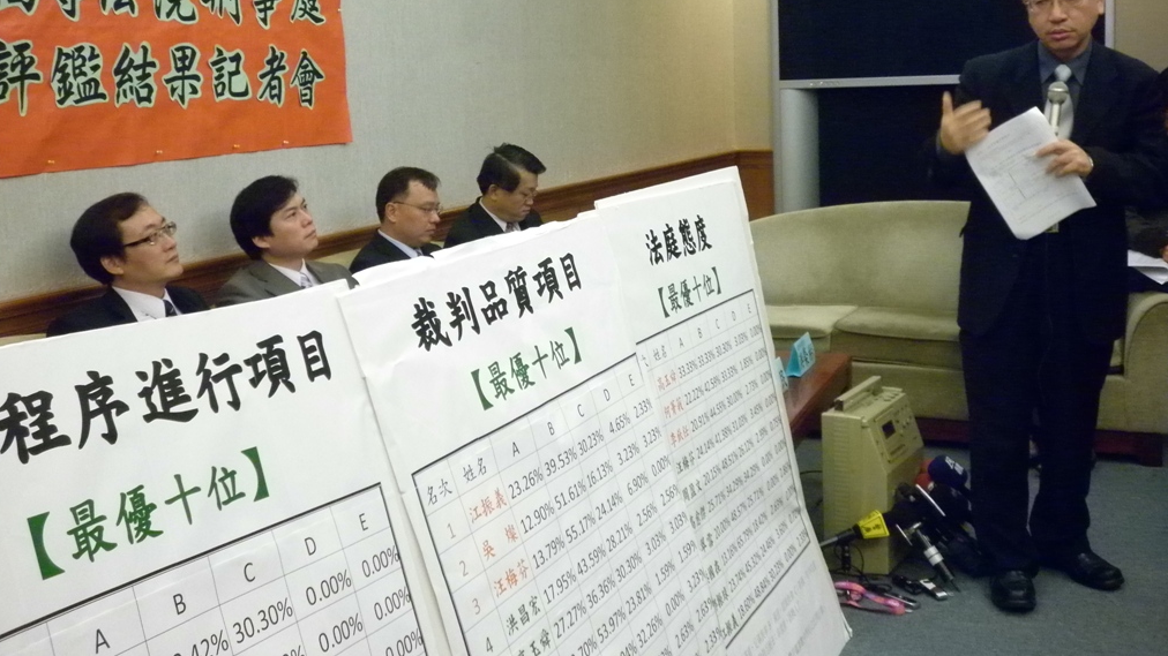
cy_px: 225
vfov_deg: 27.6
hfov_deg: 47.4
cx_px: 585
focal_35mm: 43
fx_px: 1332
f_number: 3.3
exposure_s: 1/40
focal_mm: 7.1
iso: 800
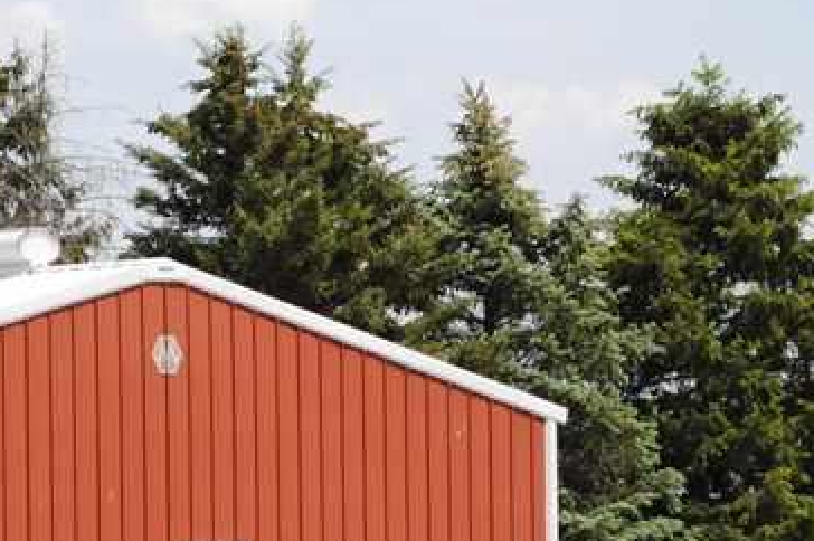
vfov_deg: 4.7
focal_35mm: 291
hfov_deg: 7.0
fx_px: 6568
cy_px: 619
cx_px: -239
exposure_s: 1/320
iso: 100
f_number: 9
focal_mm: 55
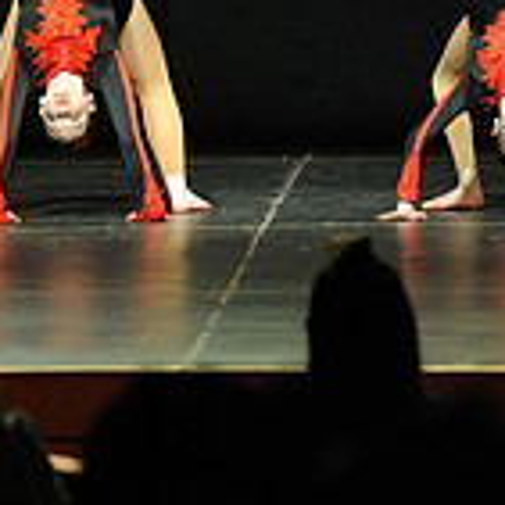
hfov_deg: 4.3
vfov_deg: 4.3
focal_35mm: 405
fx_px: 6685
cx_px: -398
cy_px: -90
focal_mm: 116
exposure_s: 1/400
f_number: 2.8
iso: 2500
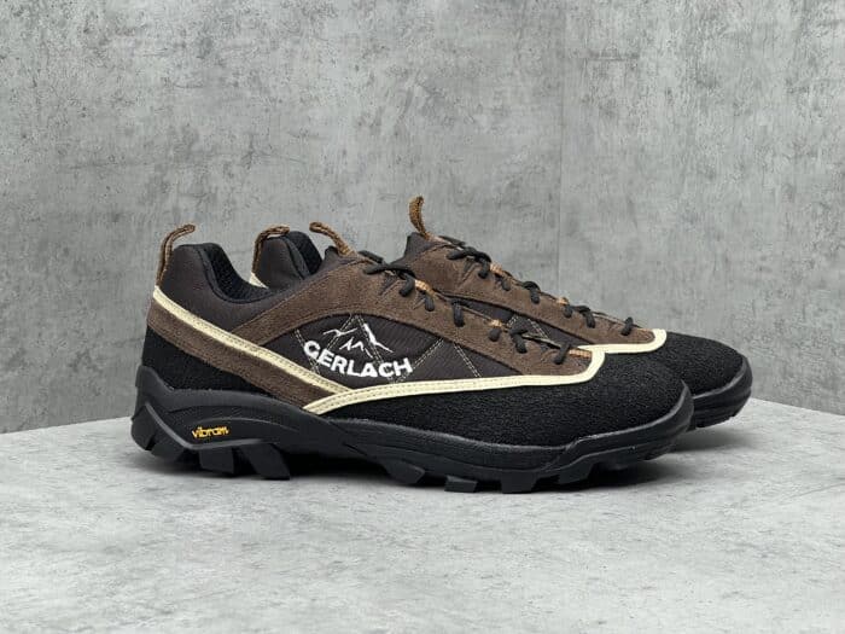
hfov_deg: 25.3
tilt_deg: -8.8
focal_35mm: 77
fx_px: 1880
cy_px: 317
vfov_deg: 19.1
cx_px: 422
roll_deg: -1.1
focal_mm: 9
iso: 125
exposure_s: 1/100
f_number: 2.8
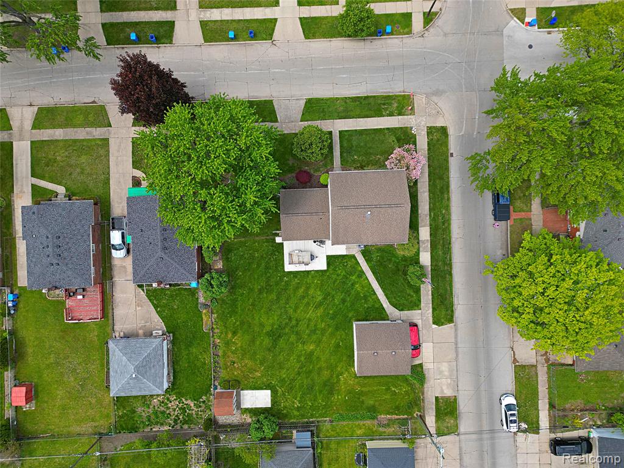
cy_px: 234
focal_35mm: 24
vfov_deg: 56.8
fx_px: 433
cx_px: 312
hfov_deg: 71.6
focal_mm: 6.7
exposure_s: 1/1500
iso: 100
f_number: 1.7
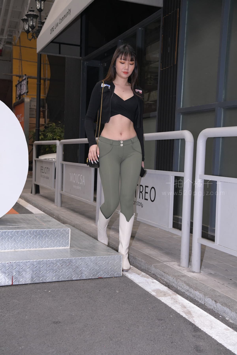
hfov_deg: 28.1
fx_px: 474
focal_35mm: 48
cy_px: 178
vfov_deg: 41.1
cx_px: 118
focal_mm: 48
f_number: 6.3
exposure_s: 1/250
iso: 3200
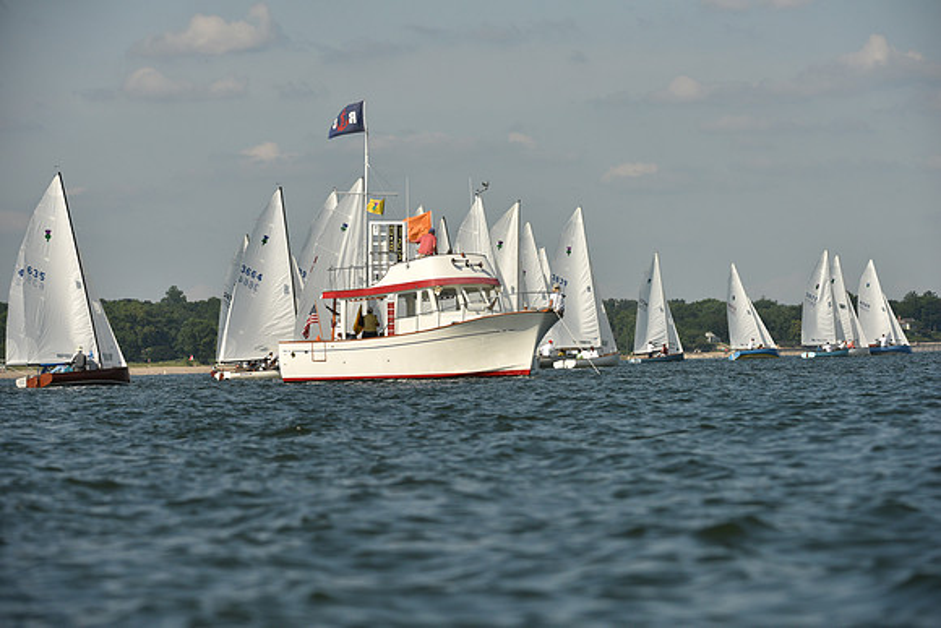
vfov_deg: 6.9
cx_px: 470
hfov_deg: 10.3
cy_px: 314
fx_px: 5229
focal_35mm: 200
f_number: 7.1
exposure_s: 1/1600
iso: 250
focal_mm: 200
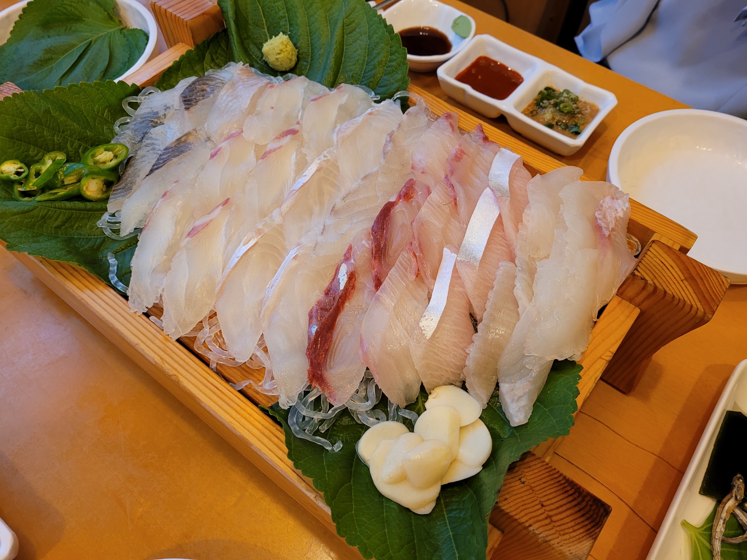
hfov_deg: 67.3
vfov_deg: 53.1
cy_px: 280
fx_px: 561
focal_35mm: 26
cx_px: 374
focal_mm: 5.4
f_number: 1.8
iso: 250
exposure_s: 1/40
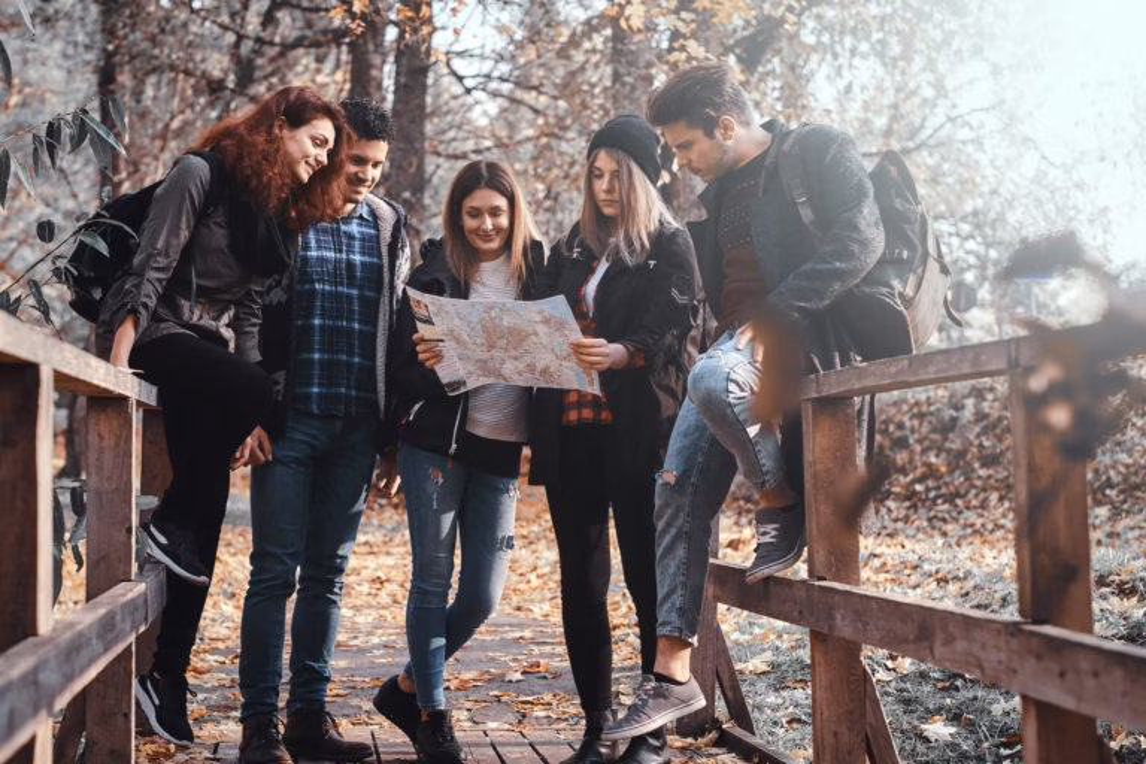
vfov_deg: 16.3
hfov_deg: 24.2
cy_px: 382
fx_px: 2674
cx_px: 573
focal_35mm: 84
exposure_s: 1/500
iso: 400
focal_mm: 56
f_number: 3.2
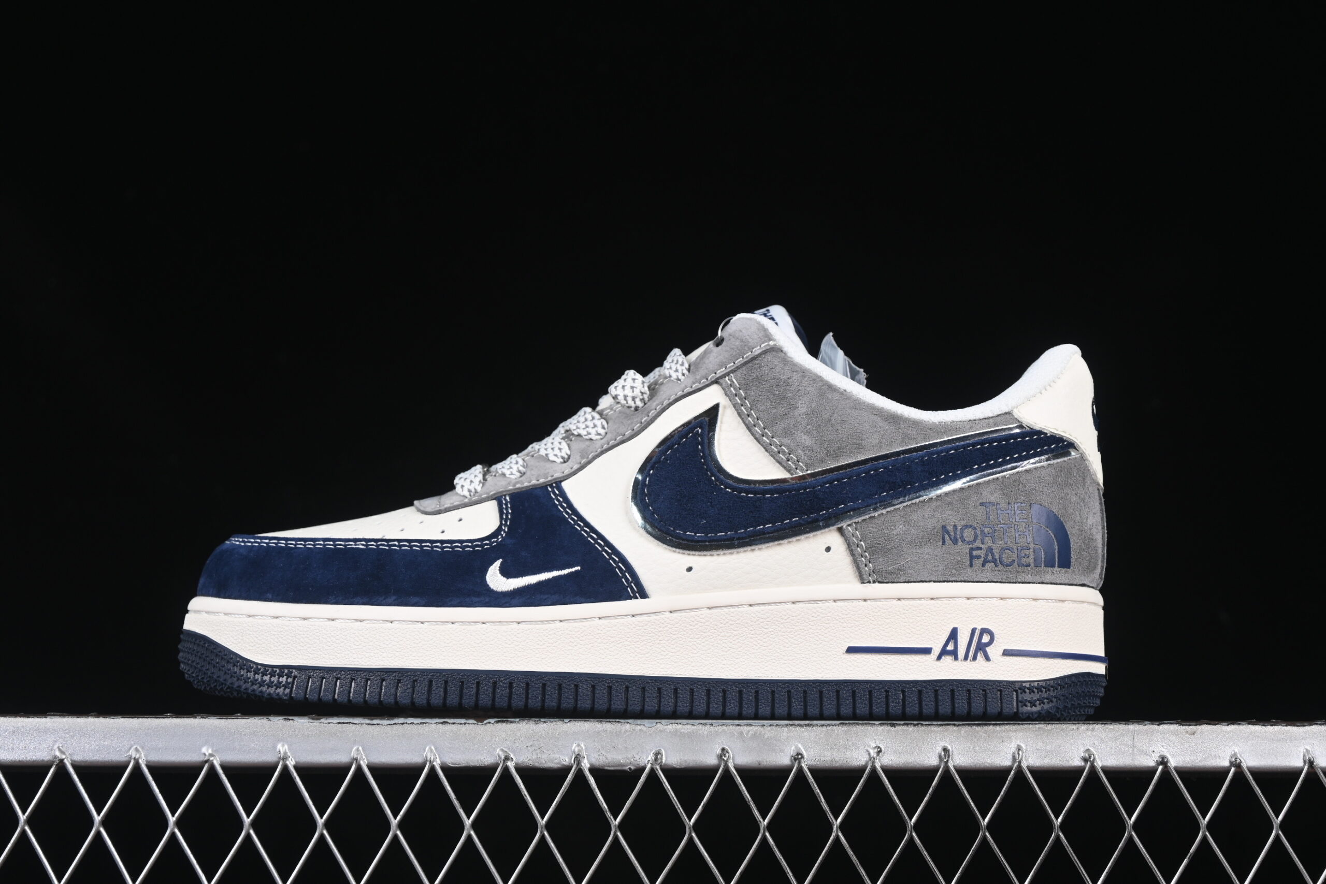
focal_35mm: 75
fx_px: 2762
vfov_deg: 18.2
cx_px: 663
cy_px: 442
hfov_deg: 27.0
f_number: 7.1
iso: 160
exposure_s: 1/80
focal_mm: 50
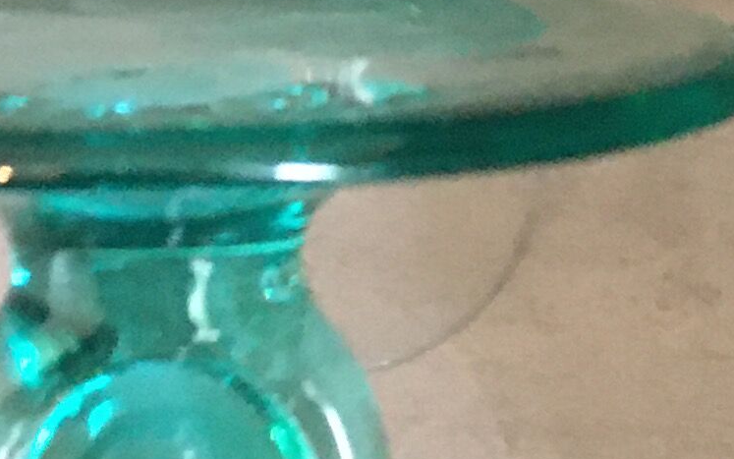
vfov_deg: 7.3
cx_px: 287
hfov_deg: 12.6
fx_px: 3321
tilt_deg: -46.5
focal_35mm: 166
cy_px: -738
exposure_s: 1/17
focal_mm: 4.15
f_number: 2.2
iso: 200
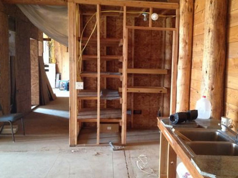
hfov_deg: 41.9
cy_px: 93
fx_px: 309
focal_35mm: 45
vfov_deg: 32.2
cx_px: 141
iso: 250
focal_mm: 4.28
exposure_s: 1/20
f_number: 2.4
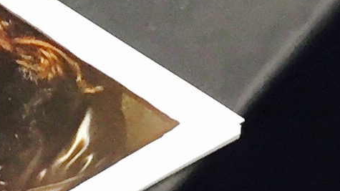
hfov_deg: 9.6
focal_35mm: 217
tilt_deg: -23.0
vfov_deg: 5.3
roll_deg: +4.3
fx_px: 1956
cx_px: -176
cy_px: -393
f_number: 2.2
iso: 80
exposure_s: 1/30
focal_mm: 4.15
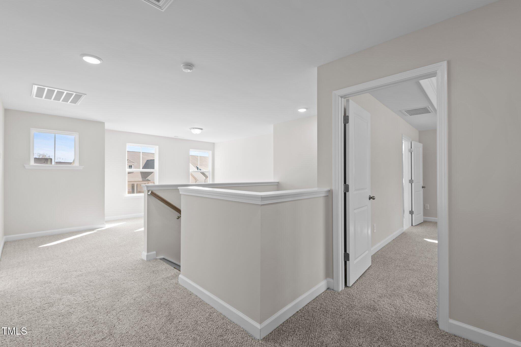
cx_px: 260
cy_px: 174
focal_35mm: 15
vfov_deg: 77.2
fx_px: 217
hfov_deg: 100.4
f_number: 7.1
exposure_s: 1/20
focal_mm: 15
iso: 400
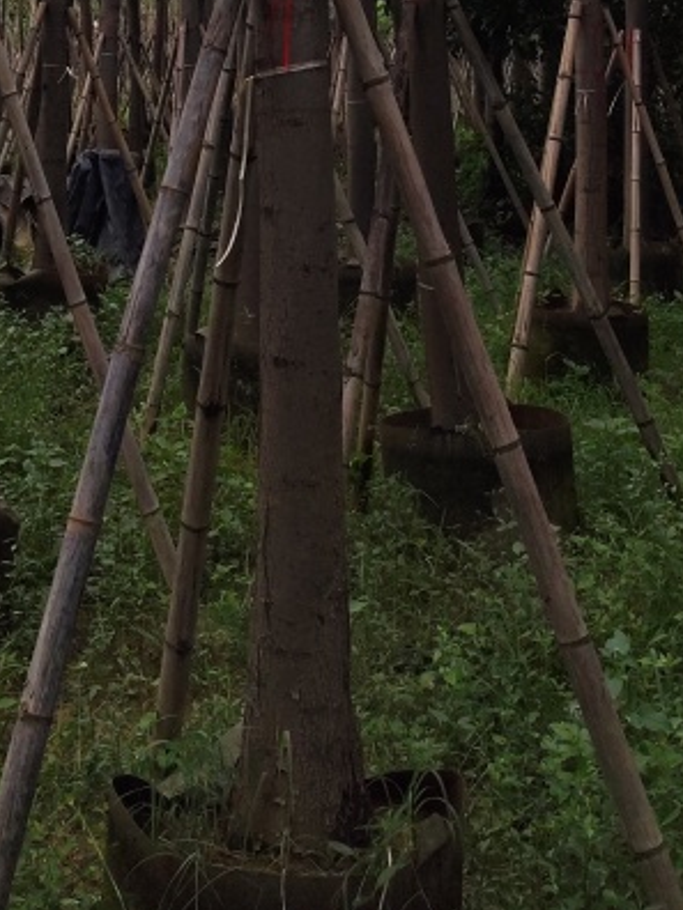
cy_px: -259
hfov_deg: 23.4
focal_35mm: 62
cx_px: 168
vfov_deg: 26.6
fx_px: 1631
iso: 50
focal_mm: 6.19
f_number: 1.65
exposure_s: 1/649
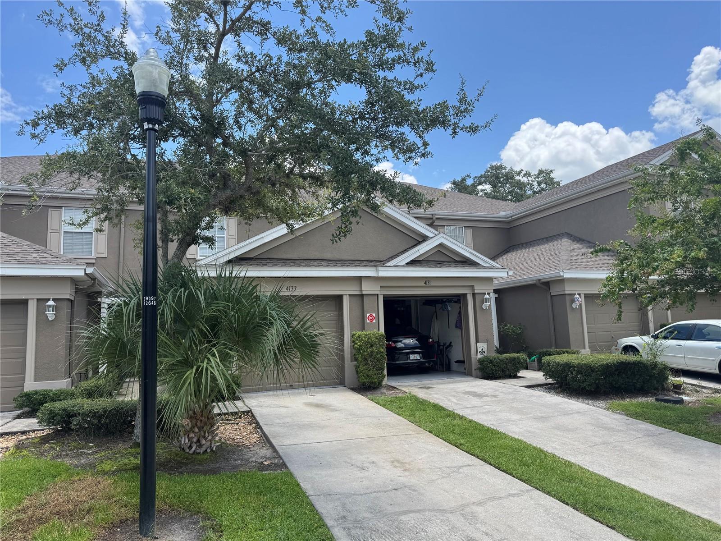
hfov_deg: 71.6
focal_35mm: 24
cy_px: 270
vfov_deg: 56.8
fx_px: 500
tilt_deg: +6.8
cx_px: 360
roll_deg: +2.8
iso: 80
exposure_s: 1/1767
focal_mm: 6.76
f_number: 1.78
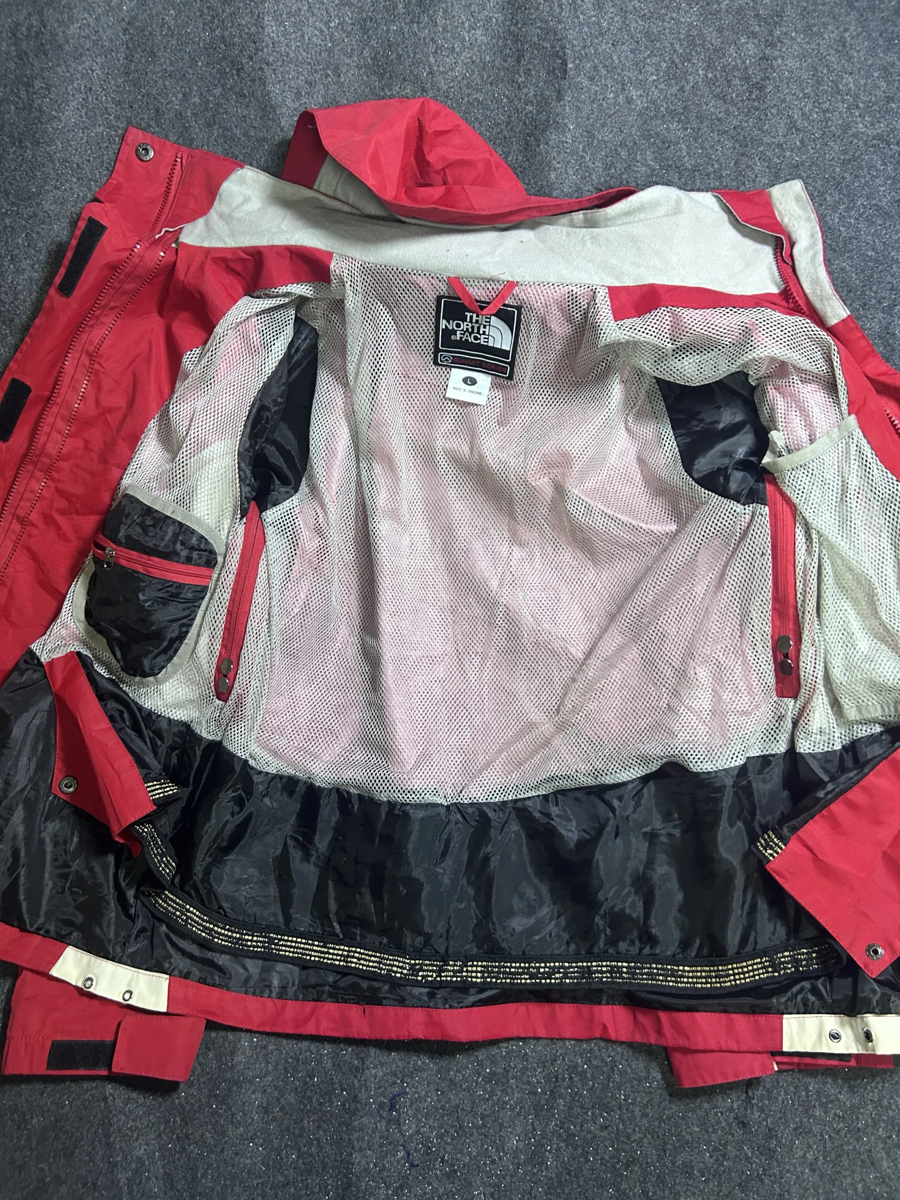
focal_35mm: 26
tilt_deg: -60.6
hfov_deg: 53.1
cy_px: 600
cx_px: 450
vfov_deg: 67.3
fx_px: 901
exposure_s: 1/50
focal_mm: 5.7
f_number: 1.5
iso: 250
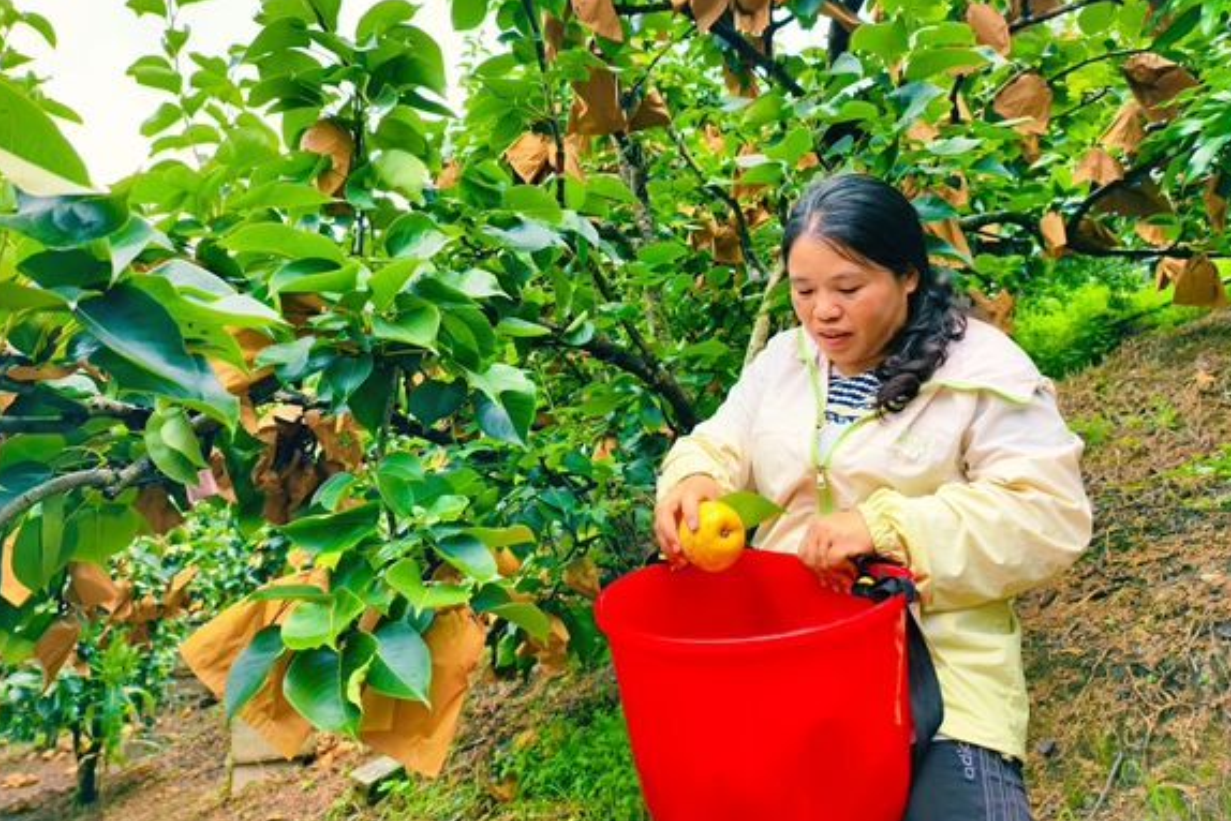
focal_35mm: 25
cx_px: 618
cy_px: 343
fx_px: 855
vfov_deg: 51.1
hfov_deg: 71.5
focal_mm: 6.54
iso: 184
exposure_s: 1/1290
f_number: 1.57
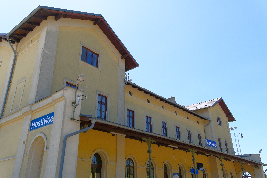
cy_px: 89
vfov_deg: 43.6
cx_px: 134
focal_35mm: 30
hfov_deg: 61.9
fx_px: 222
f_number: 5.6
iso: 640
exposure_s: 1/1500
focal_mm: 20
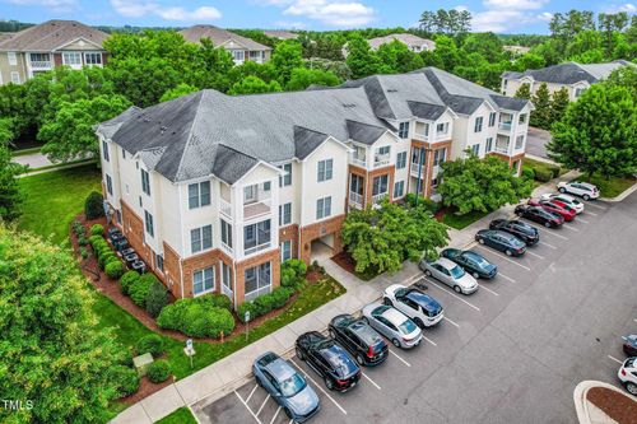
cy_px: 212
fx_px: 389
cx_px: 318
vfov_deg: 57.2
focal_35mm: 22
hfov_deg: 78.6
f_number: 2.8
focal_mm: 8.38
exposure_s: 1/1250
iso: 110
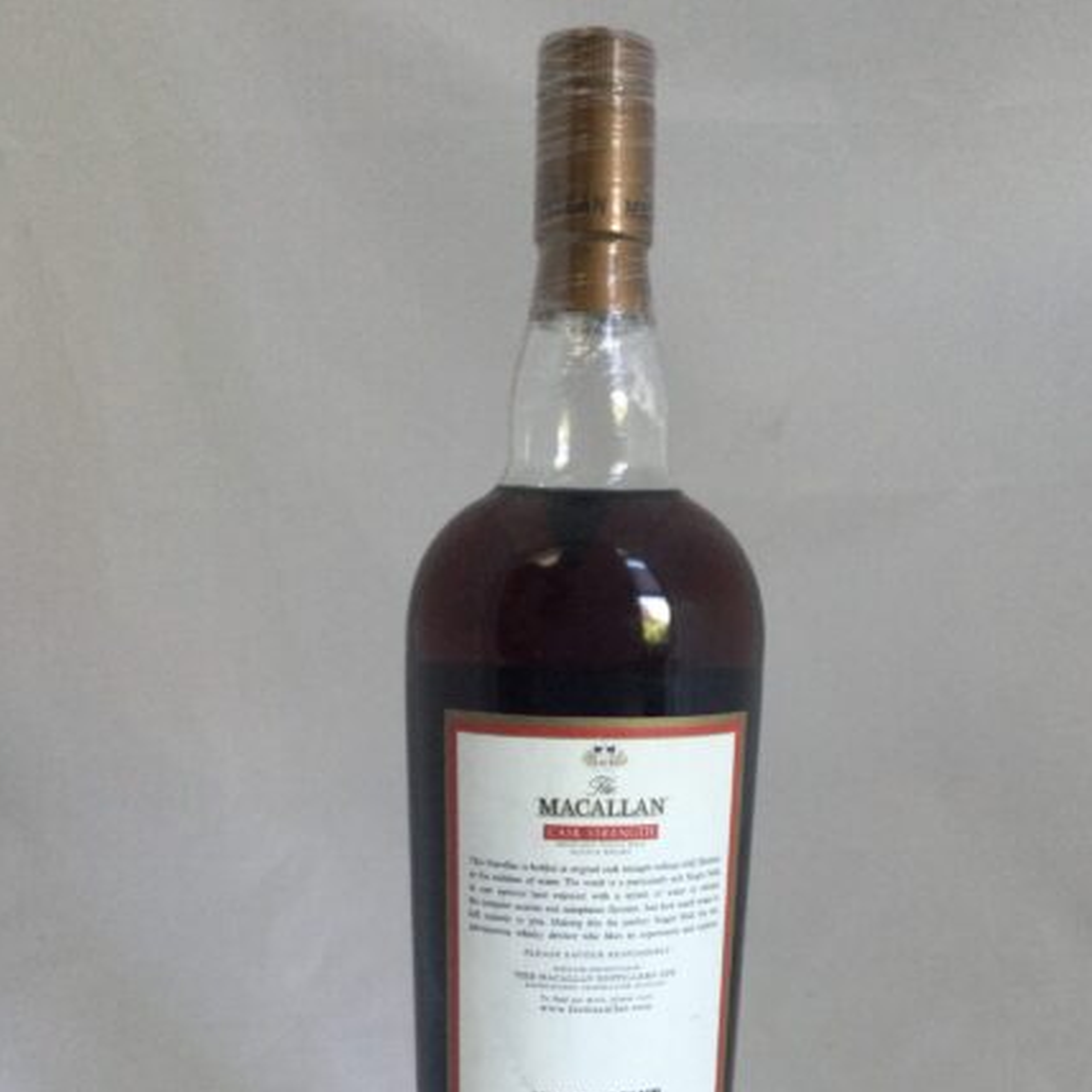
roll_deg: -0.7
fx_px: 1463
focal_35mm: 41
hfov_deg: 40.9
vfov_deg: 40.1
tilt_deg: -9.2
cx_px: 587
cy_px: 773
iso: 100
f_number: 2.4
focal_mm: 3.3
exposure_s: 1/33
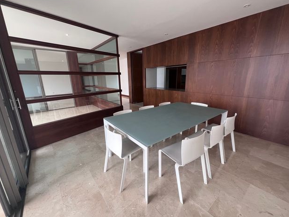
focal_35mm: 14
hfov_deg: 102.1
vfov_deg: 85.6
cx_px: 145
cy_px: 110
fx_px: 117
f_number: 1.8
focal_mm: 1.57
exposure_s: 1/99
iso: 64
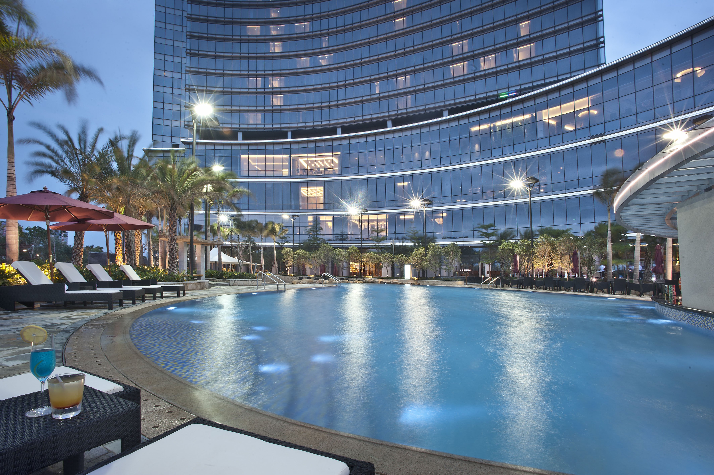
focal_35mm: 18
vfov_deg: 67.3
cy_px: 238
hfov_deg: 90.0
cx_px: 357
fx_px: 357
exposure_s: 6
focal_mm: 18
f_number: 22
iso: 100
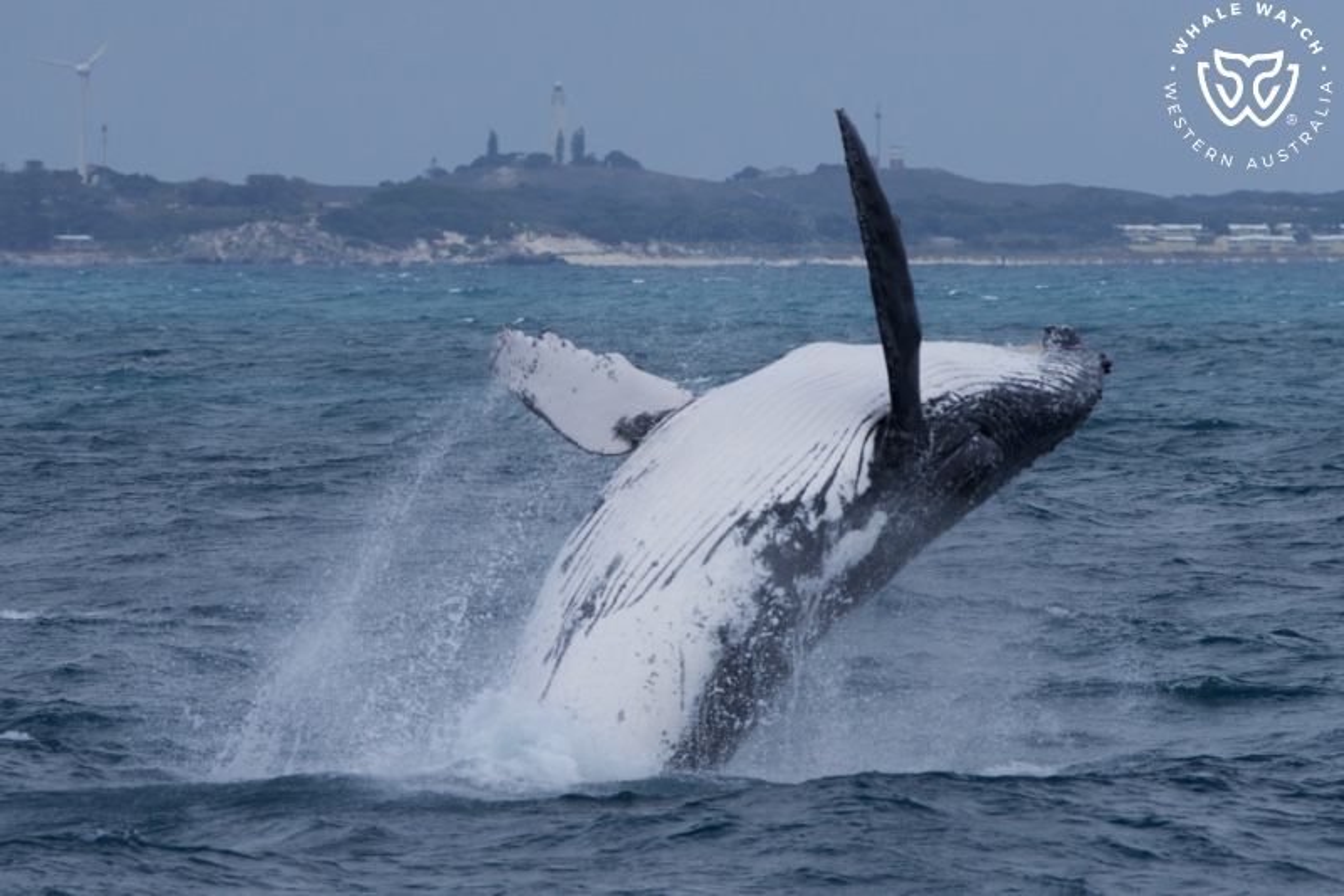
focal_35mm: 400
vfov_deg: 3.4
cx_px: 672
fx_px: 14929
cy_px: 448
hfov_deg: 5.2
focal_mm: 400
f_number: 8
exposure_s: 1/3200
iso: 800
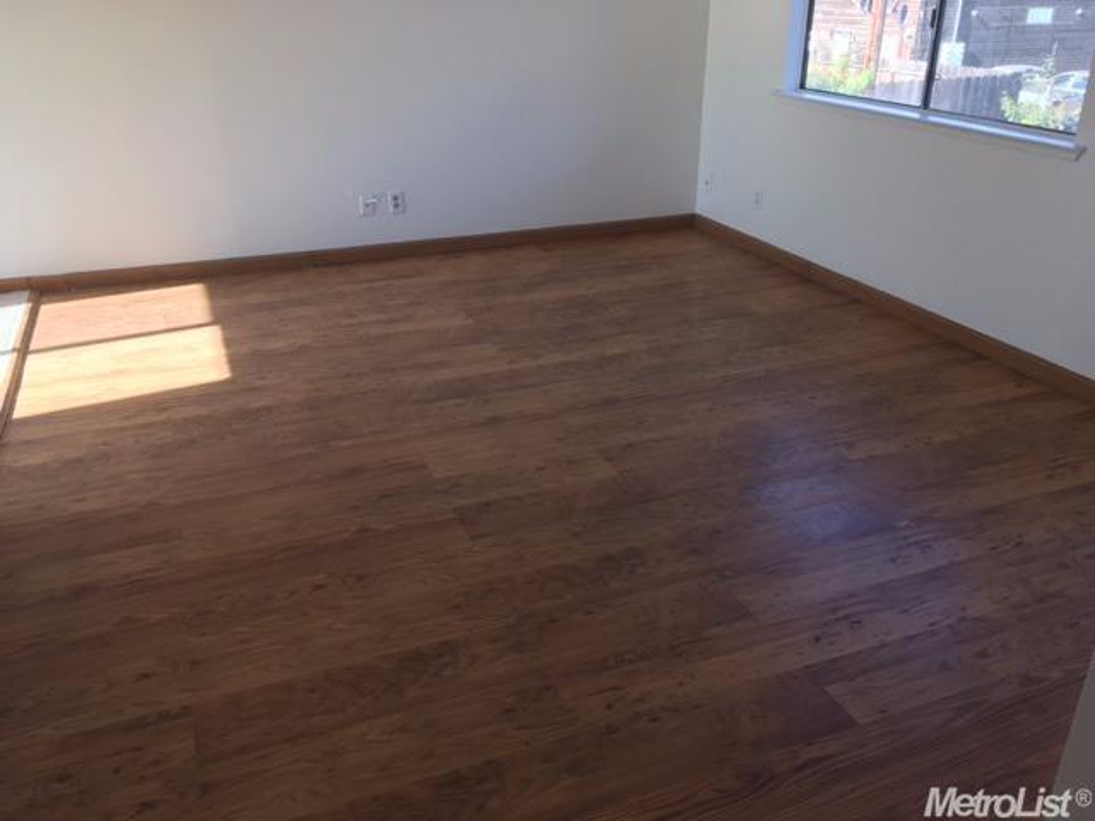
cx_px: 548
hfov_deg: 61.7
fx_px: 917
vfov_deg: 48.2
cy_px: 410
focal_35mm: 29
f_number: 2.2
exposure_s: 1/120
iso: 40
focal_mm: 4.15
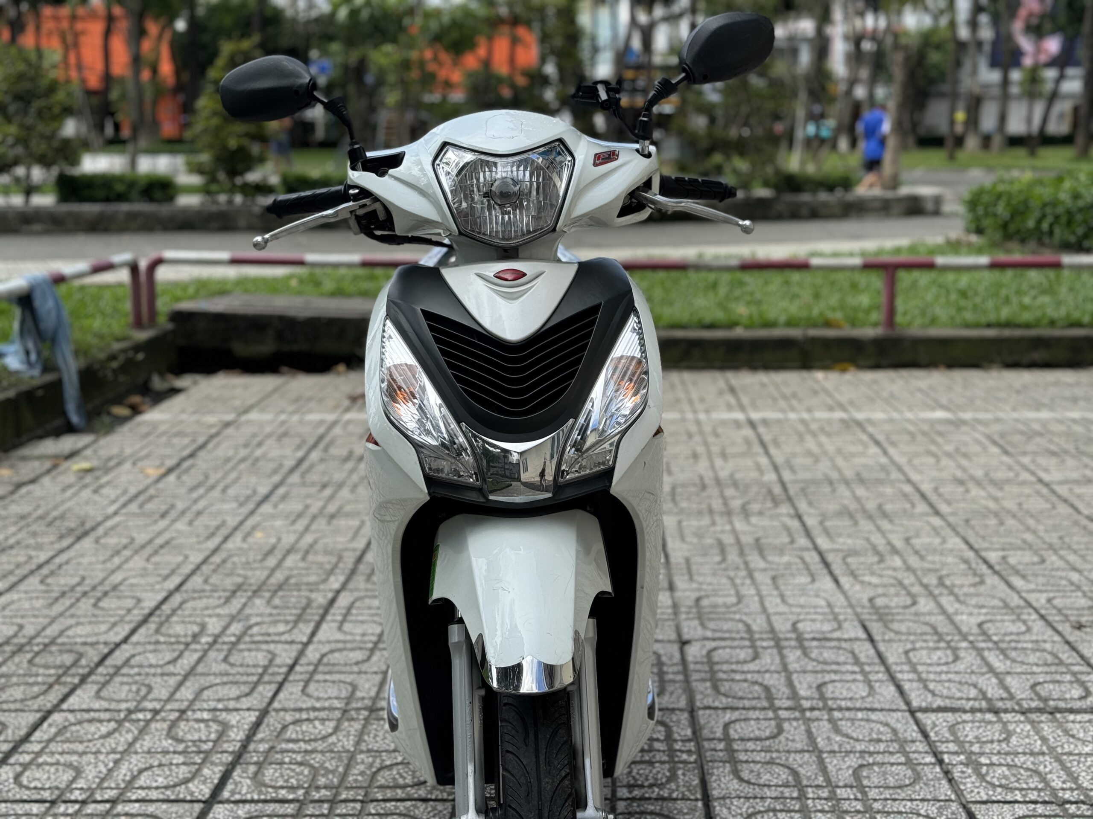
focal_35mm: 48
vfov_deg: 30.3
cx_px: 546
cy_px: 410
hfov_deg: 39.7
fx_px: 1516
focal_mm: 6.76
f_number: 1.78
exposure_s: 1/2110
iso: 64
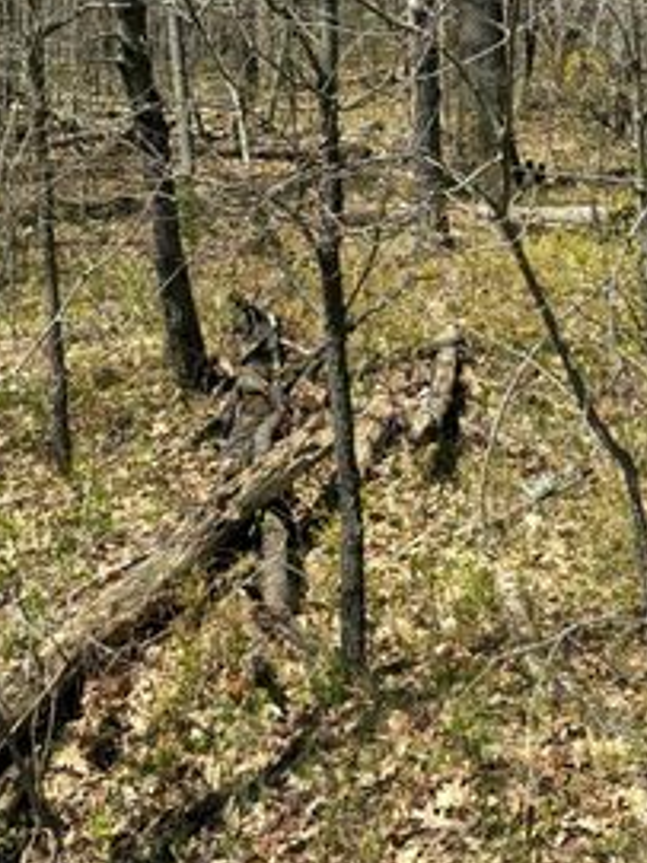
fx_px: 1596
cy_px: 2
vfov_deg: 28.4
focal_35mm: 64
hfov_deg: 22.7
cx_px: 494
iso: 50
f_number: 1.6
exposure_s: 1/1953
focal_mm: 5.96
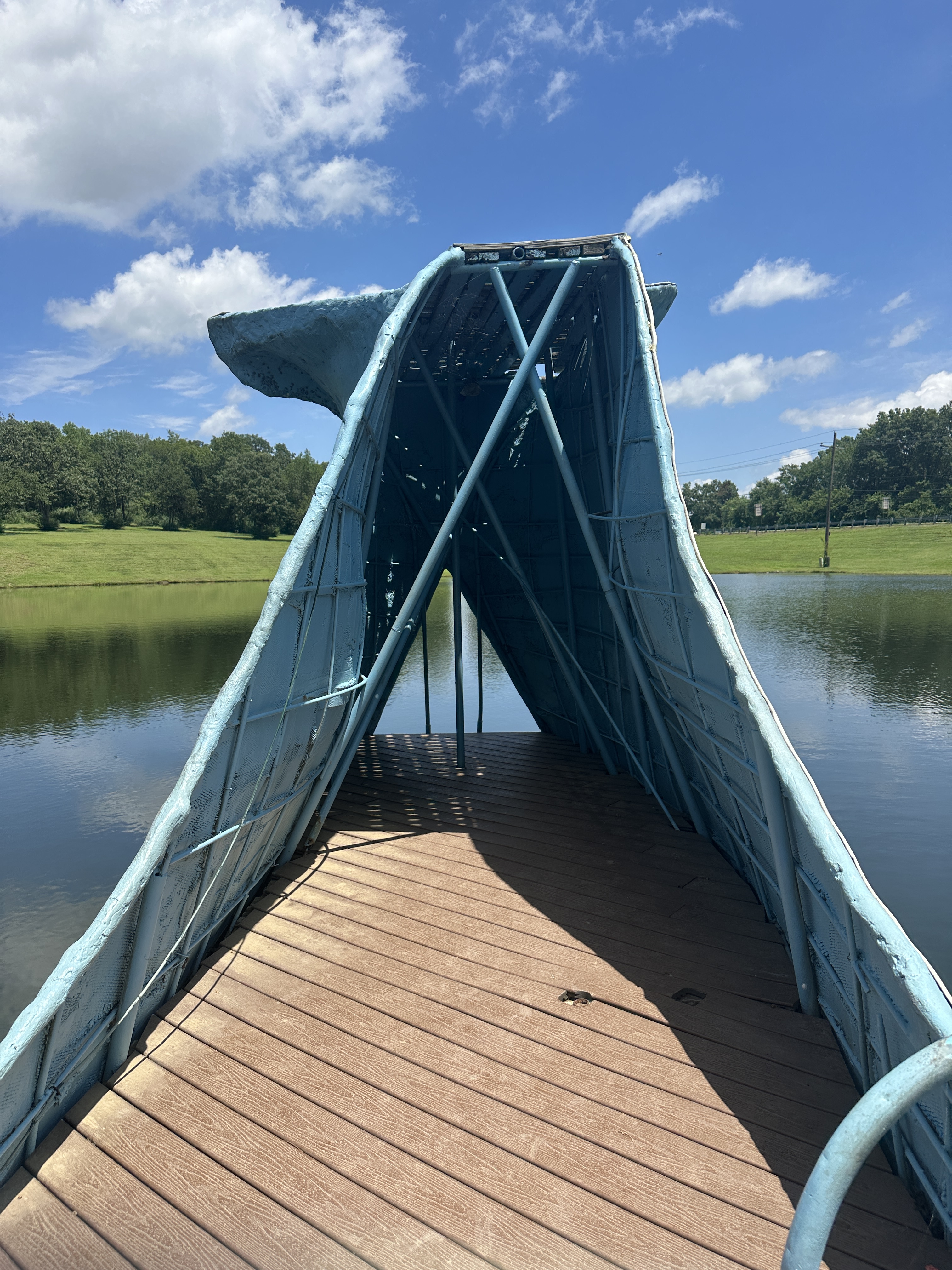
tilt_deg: -8.4
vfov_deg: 71.6
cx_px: 476
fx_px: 880
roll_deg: +2.4
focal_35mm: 24
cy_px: 635
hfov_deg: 56.8
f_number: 1.78
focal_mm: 6.86
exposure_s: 1/4545
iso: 80
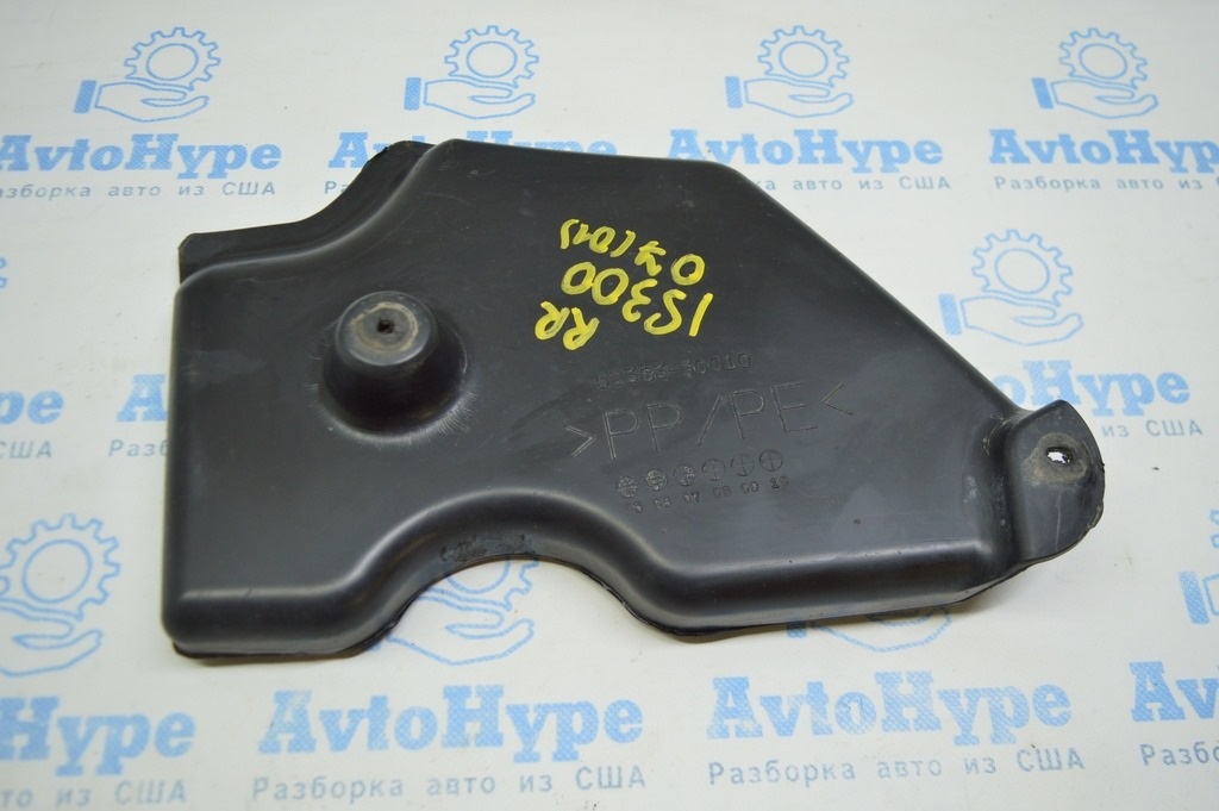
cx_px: 610
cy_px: 406
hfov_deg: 59.5
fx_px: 1066
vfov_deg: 41.6
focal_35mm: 32
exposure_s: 1/60
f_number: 3.8
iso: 400
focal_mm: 21
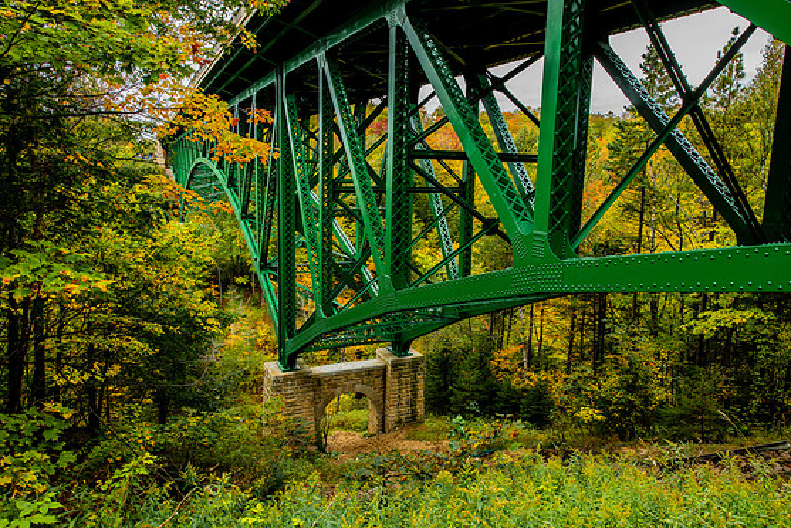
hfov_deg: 71.5
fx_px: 550
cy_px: 269
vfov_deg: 51.3
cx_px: 386
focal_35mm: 25
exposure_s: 1/6
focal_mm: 24
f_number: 13
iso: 80
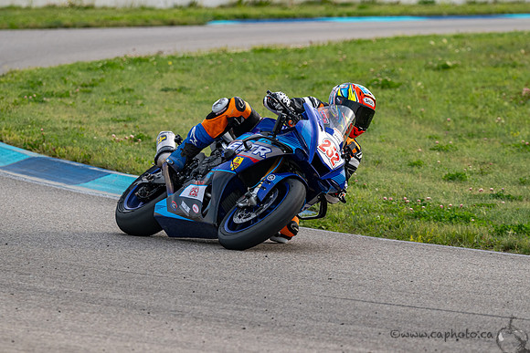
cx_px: 265
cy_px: 139
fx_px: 5550
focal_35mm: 377
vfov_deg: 3.6
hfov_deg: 5.5
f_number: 5.6
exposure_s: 1/1250
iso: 400
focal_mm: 280
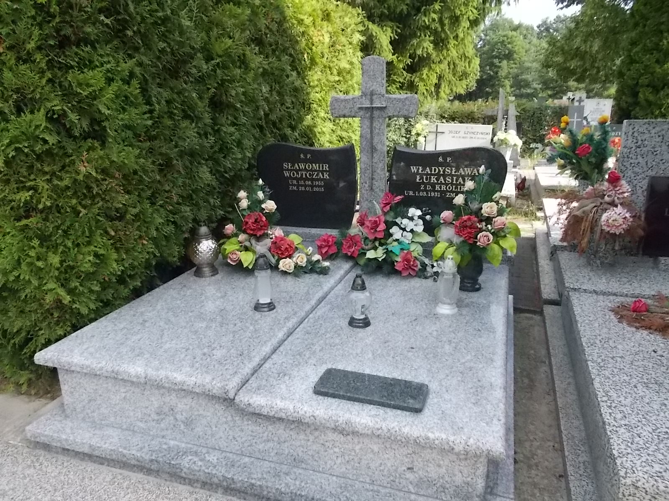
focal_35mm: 26
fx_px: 502
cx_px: 334
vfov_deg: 53.1
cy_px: 250
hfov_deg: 67.3
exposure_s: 1/250
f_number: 8
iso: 400
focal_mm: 4.6
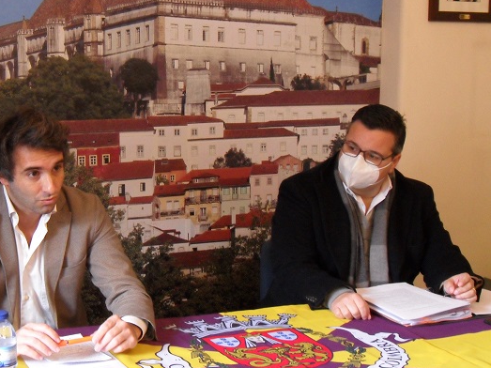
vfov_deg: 22.2
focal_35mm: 66
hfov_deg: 29.1
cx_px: 152
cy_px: 161
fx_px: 936
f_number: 3.8
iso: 400
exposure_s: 1/15
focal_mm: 8.2
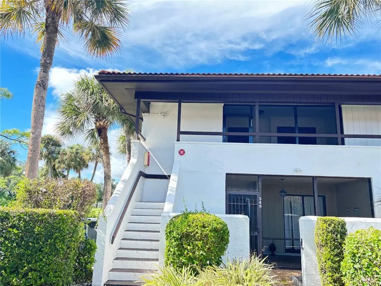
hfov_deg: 67.3
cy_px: 143
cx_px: 190
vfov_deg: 53.1
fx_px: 286
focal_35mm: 26
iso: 50
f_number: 1.6
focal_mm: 5.96
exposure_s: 1/325
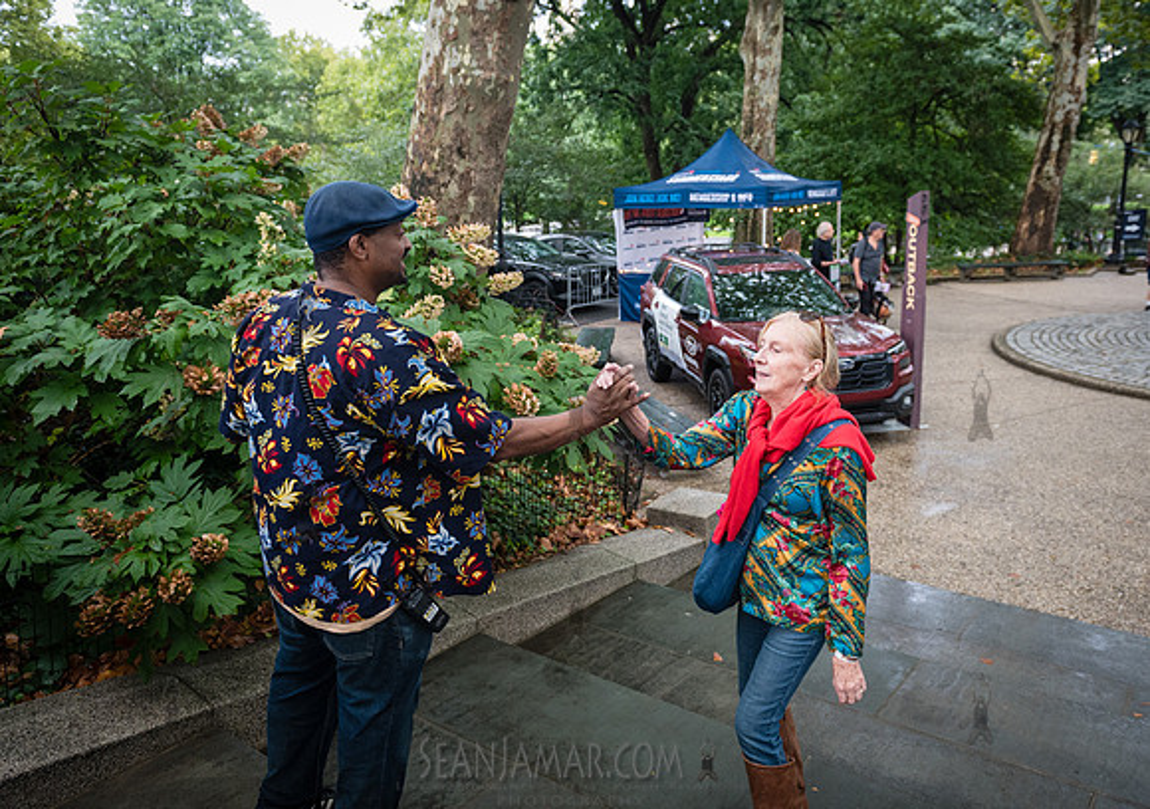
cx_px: 616
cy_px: 371
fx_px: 890
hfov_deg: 65.6
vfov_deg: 48.8
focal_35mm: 27
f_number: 3.5
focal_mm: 24
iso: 1600
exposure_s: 1/320
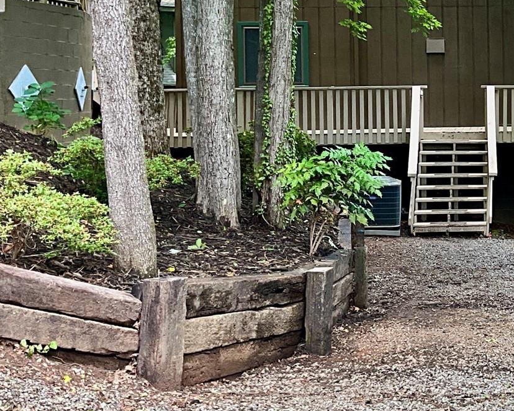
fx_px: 1065
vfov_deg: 21.6
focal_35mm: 70
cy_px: 87
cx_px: 591
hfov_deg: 24.9
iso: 32
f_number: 1.8
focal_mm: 3
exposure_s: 1/122
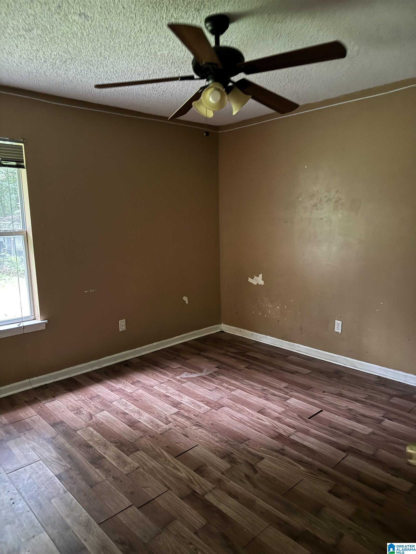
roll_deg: +0.9
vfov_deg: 71.6
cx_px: 208
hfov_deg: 56.8
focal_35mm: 24
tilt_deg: -9.2
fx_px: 385
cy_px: 277
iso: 1250
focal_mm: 6.76
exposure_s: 1/14
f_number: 1.78
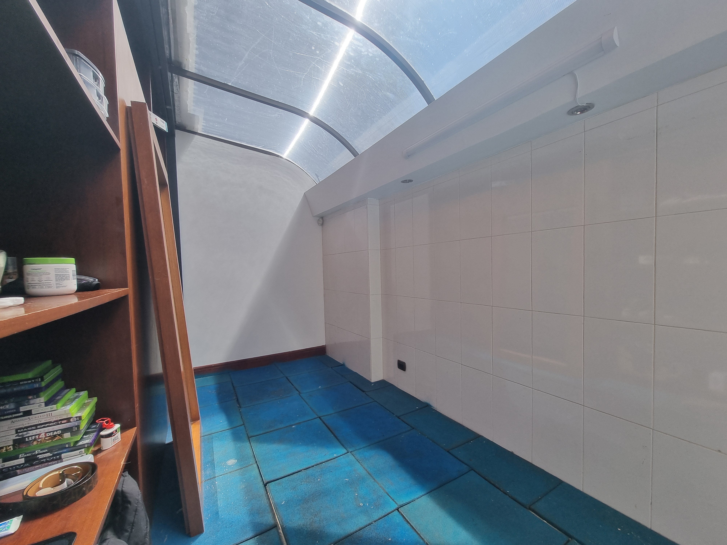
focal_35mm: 13
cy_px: 272
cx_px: 364
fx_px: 273
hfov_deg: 106.2
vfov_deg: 89.9
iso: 50
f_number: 2.2
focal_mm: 2.2
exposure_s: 1/1096
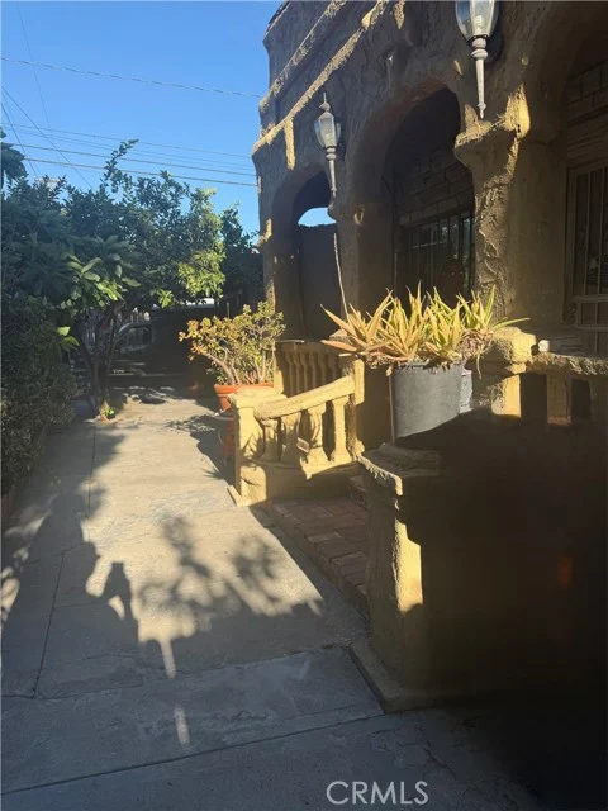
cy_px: 406
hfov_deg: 56.8
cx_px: 304
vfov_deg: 71.6
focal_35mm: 24
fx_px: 562
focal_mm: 6.76
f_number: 1.78
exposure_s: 1/1653
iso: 80
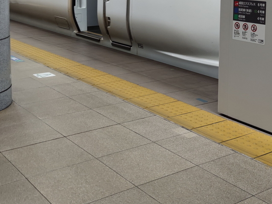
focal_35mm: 54
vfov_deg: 26.1
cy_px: 16
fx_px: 424
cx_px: 159
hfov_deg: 35.4
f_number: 1.69
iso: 152
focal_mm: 6.72
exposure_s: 1/100
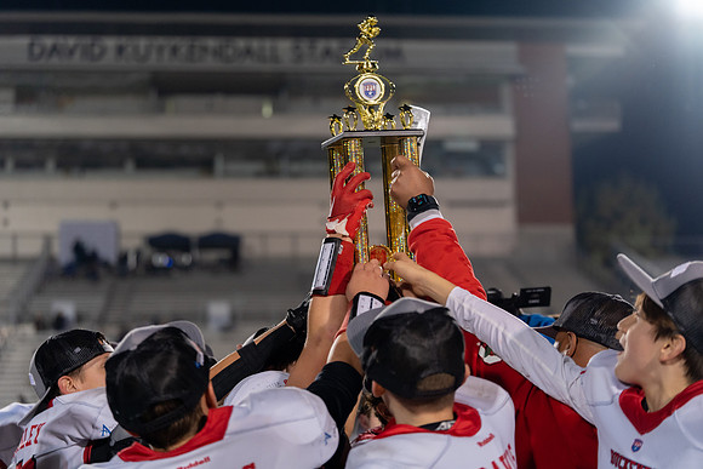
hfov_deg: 28.8
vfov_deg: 19.5
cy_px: 234
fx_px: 1367
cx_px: 352
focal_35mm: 70
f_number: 2.8
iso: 1600
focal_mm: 70
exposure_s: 1/320
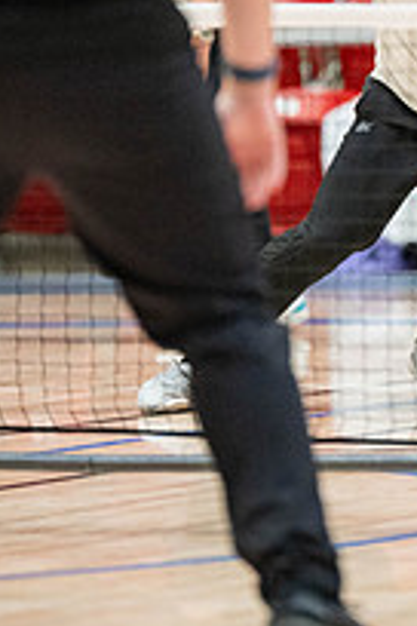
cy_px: 117
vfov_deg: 4.7
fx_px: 7679
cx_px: 426
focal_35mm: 442
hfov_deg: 3.1
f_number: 2.8
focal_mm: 200
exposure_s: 1/500
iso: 5000
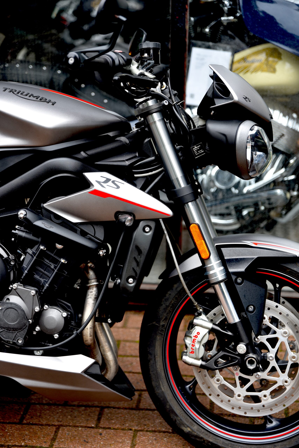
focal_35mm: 70
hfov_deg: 19.5
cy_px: 224
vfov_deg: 28.8
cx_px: 150
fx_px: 871
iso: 100
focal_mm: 70
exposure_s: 1/60
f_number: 2.8
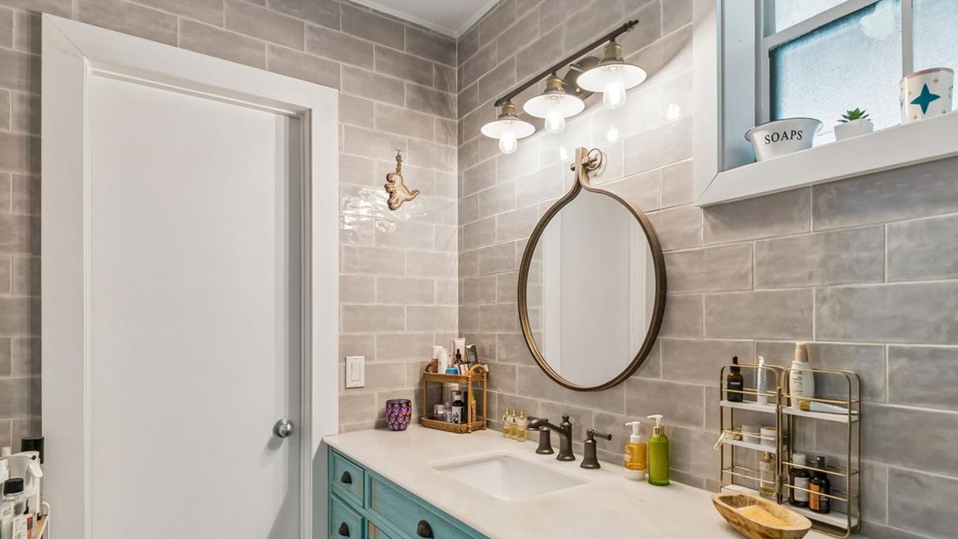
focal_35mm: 19
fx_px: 483
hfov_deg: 89.5
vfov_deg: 57.7
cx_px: 509
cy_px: 332
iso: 100
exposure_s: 1/5
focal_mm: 10
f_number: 7.1
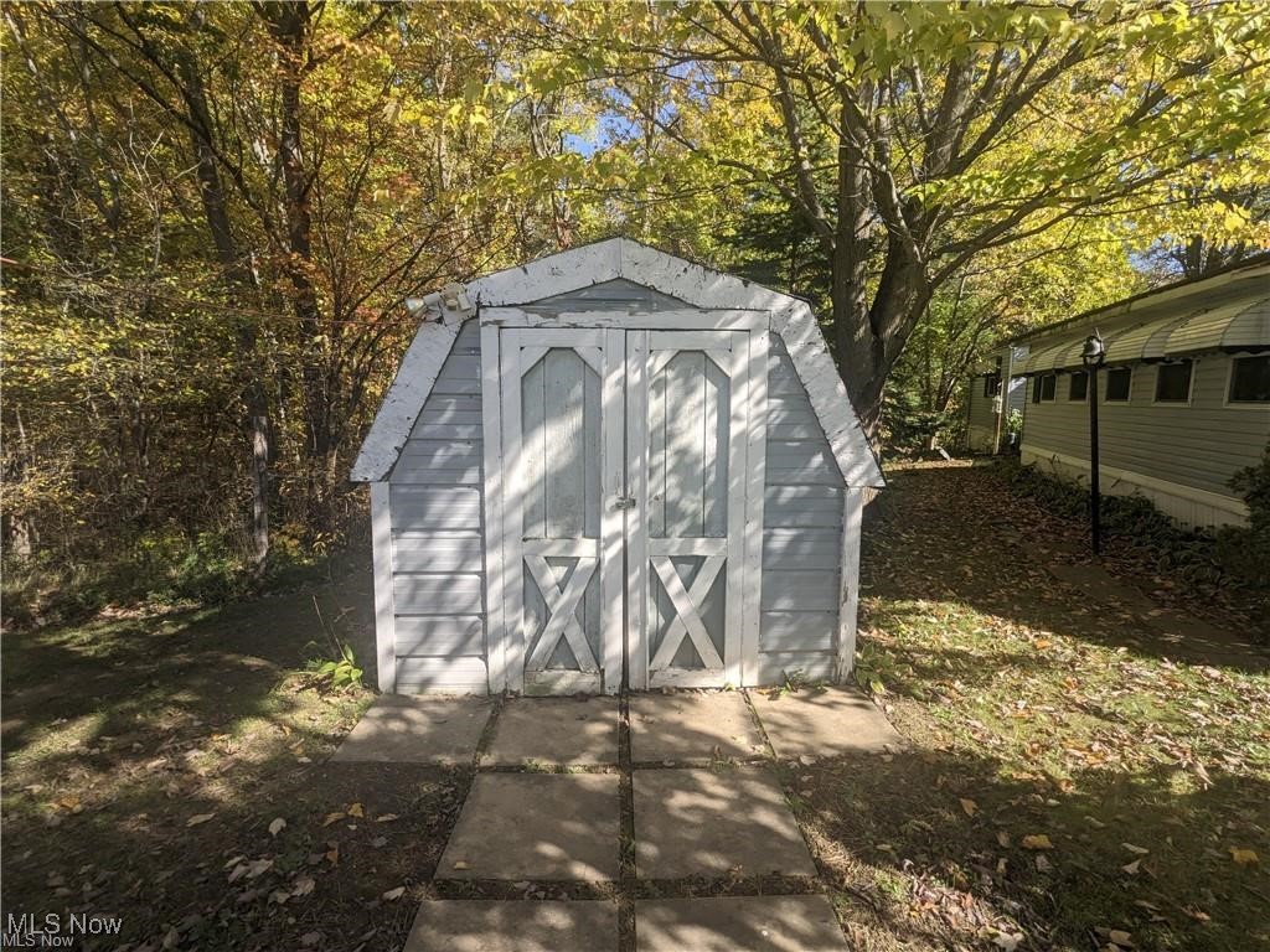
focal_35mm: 16
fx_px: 587
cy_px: 476
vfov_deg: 78.1
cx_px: 635
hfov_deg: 94.5
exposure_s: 1/503
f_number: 2.2
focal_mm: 2.22
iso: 31
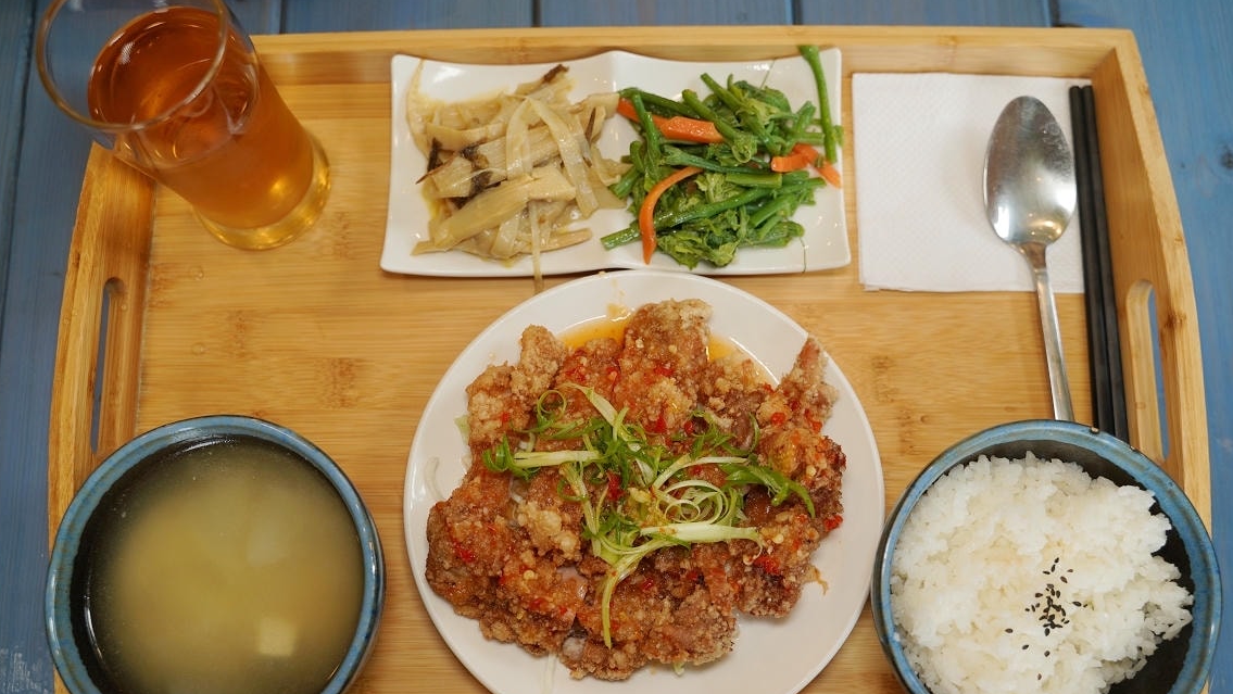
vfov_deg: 37.7
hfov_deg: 62.6
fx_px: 1014
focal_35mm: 31
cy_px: 411
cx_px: 618
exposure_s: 1/60
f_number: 4
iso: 125
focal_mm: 28
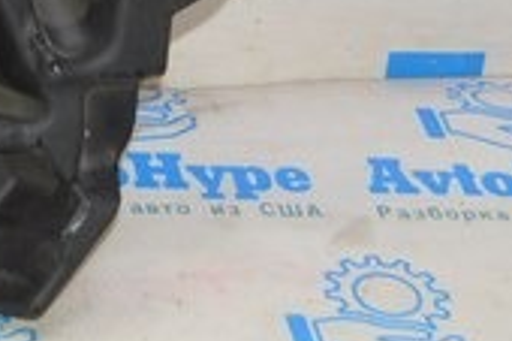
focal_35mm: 181
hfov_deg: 10.8
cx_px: -334
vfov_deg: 7.2
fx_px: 2572
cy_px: -442
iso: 400
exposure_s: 1/60
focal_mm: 20
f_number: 4
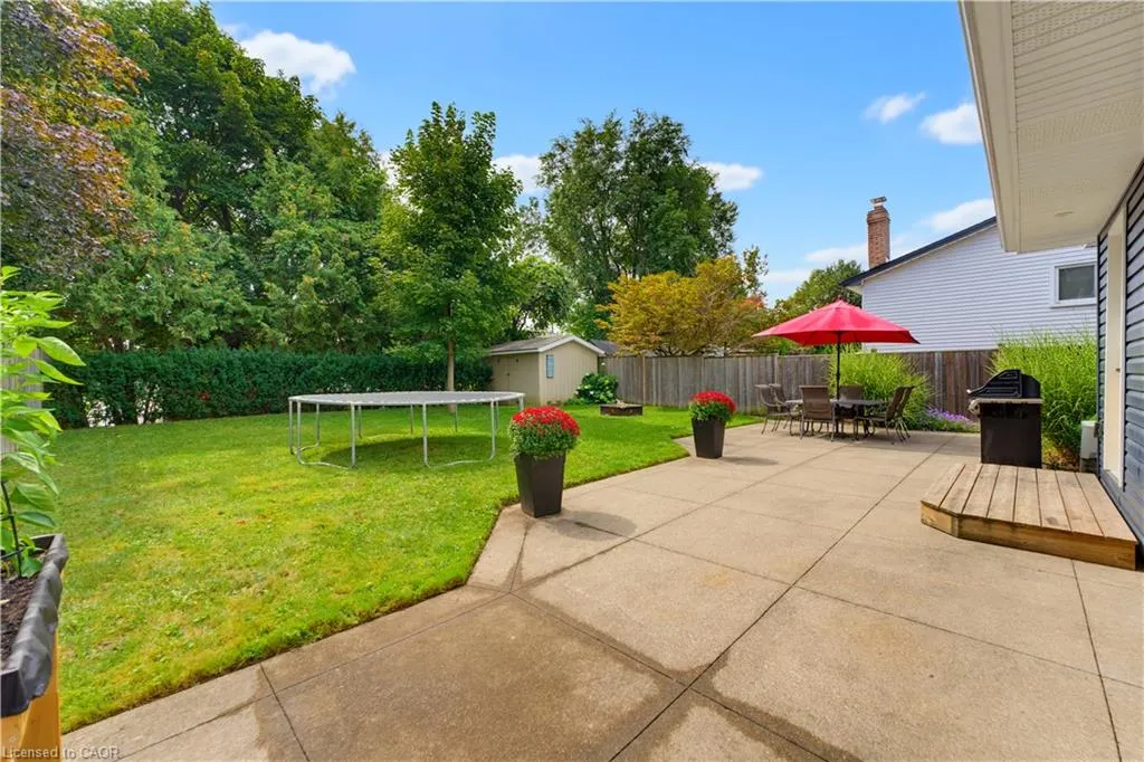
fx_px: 445
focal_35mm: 14
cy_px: 381
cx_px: 572
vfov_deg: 81.2
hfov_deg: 104.3
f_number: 8
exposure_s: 1/160
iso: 400
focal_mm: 14
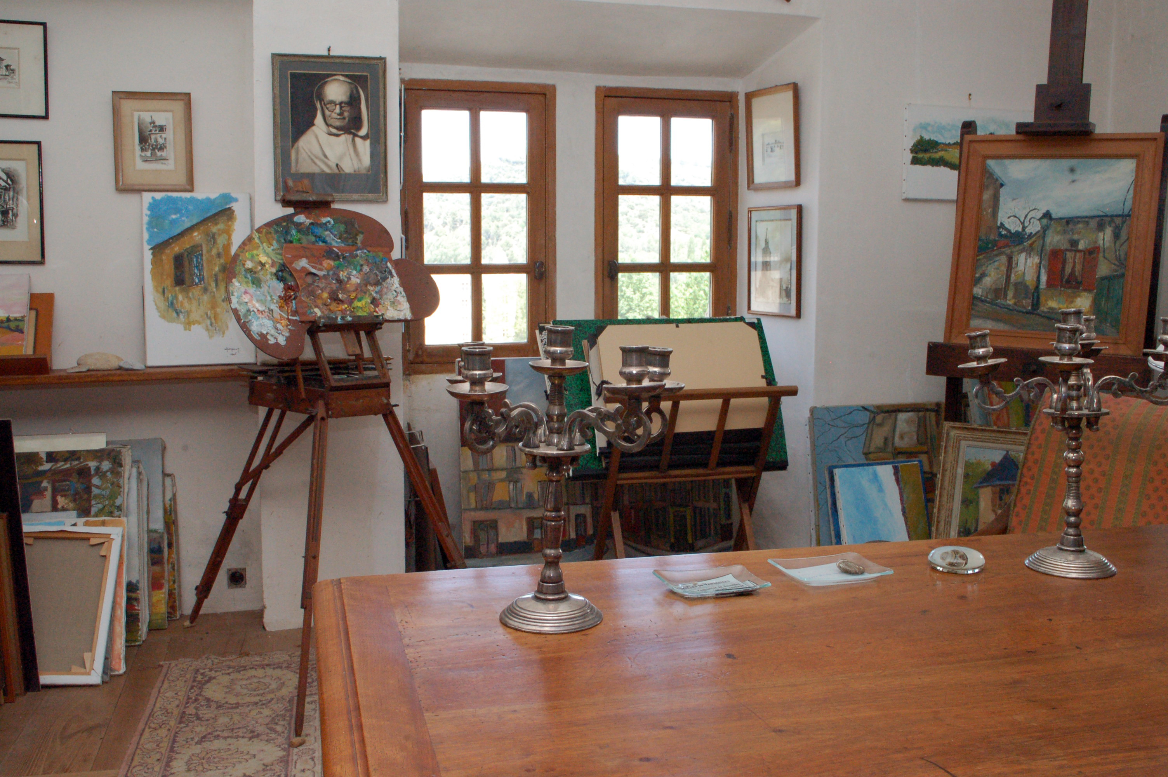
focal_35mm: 36
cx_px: 584
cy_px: 388
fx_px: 1167
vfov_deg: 36.8
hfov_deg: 53.2
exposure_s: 1/60
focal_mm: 24
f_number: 16
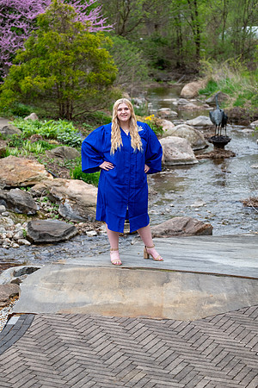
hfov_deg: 18.2
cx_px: 129
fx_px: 806
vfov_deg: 27.0
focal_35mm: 75
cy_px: 194
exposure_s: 1/320
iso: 250
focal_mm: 50
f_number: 2.8
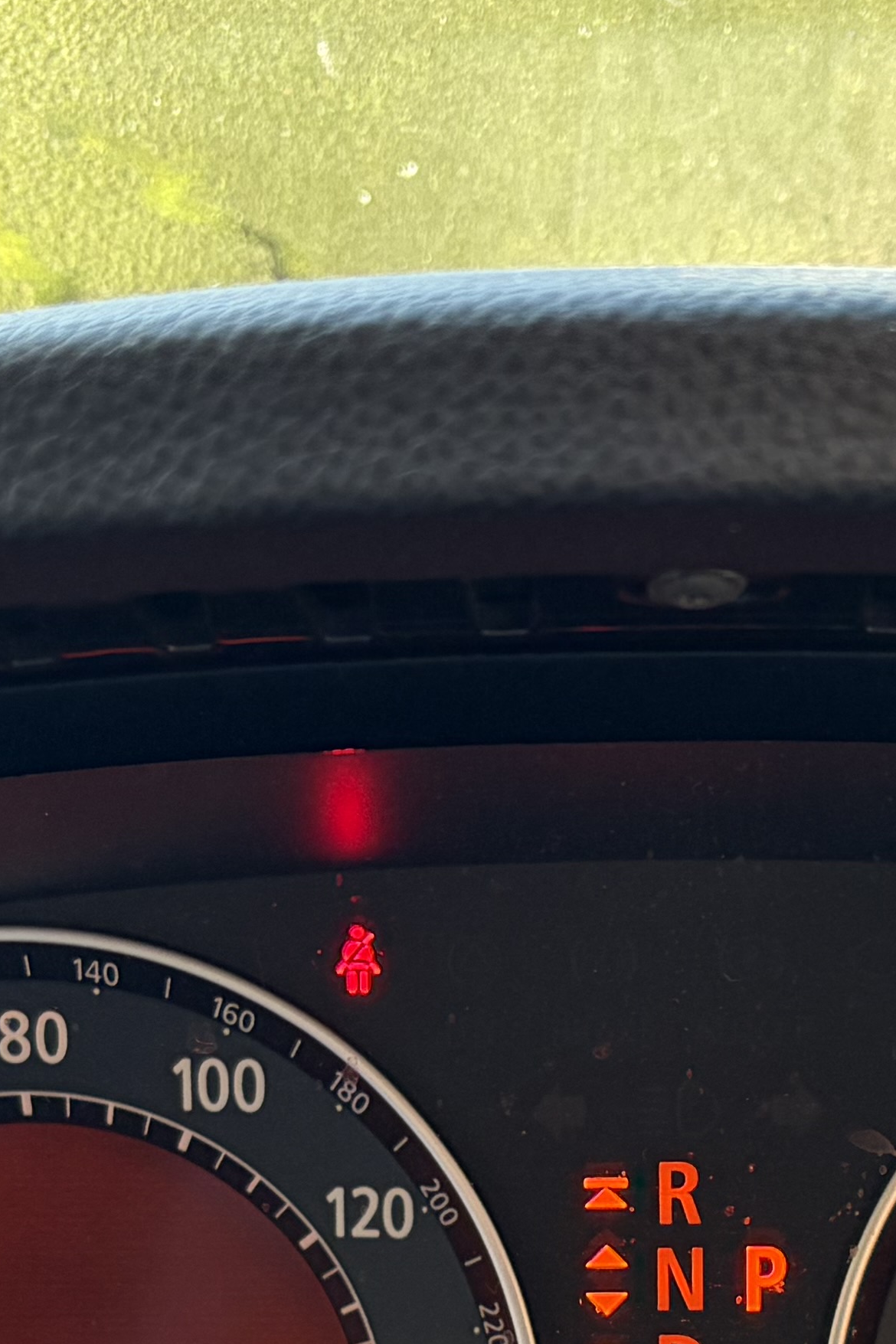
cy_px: 1362
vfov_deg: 22.2
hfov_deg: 15.4
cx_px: 711
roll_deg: +1.1
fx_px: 3285
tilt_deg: -18.1
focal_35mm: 88
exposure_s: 1/120
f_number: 1.6
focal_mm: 5.96
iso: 160
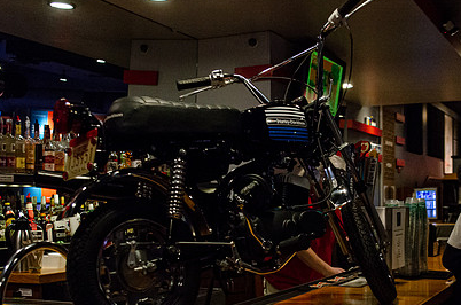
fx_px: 664
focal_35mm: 52
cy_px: 204
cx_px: 274
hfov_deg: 38.1
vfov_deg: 25.7
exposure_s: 1/160
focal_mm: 24
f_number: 2.8
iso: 1600
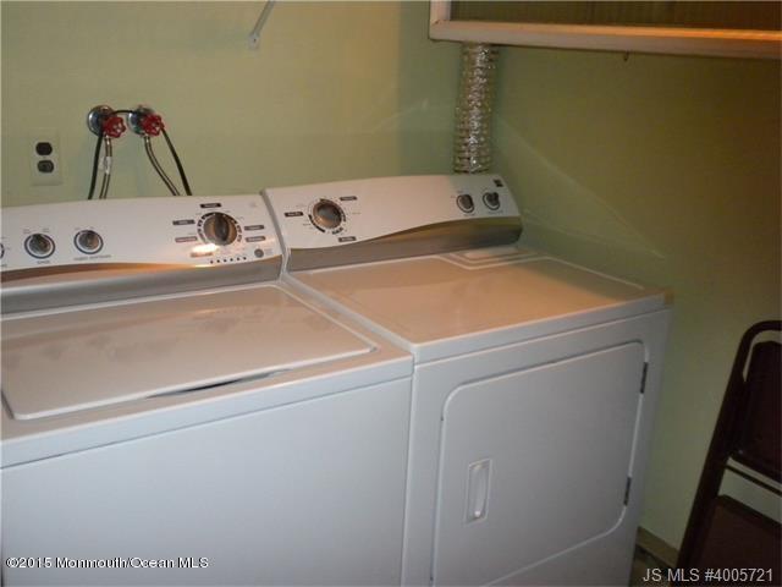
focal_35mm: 37
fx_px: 836
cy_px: 294
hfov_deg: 50.1
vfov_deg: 38.7
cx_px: 391
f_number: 3.5
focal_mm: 6.6
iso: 400
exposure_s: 1/30
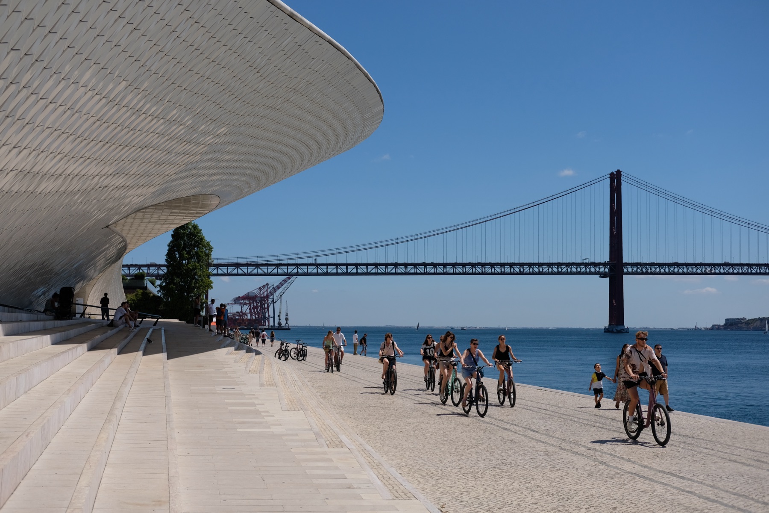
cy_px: 256
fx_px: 1132
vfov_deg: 25.5
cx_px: 384
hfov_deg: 37.5
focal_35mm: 53
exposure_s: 1/4000
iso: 200
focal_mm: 35
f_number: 4
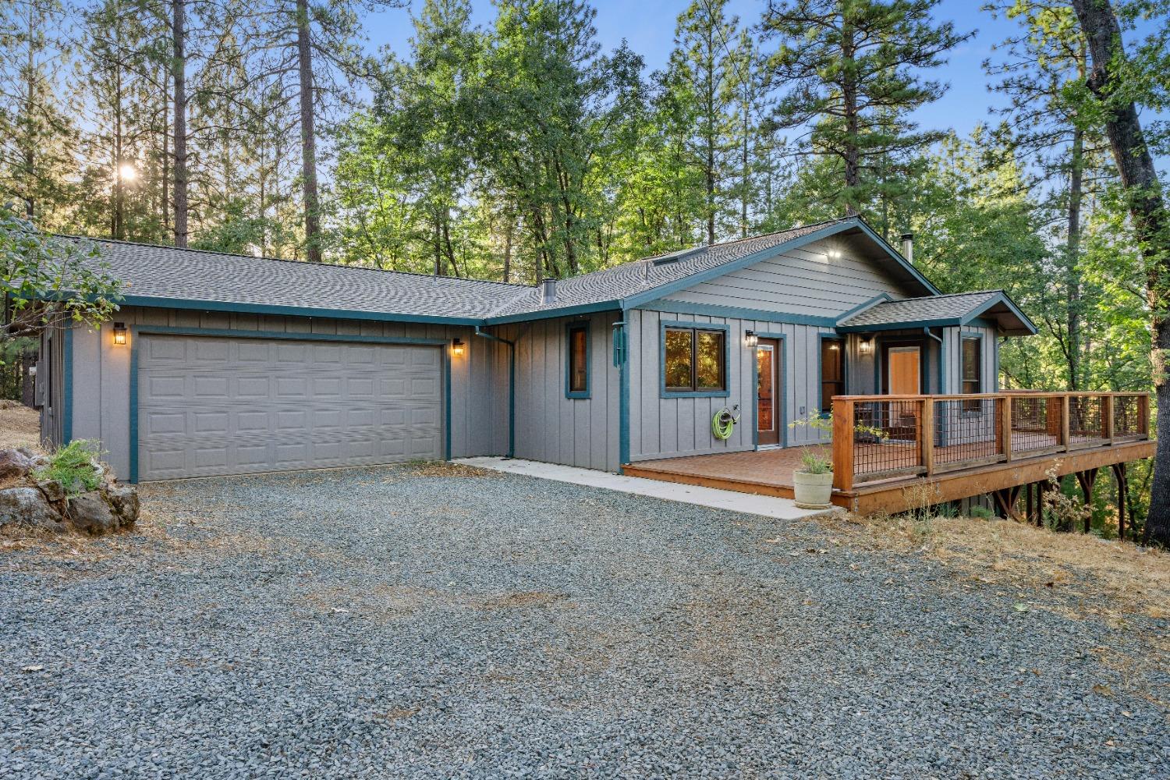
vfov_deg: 59.5
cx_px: 585
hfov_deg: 81.2
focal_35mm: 21
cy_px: 390
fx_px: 682
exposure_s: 1/30
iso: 320
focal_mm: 21
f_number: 8
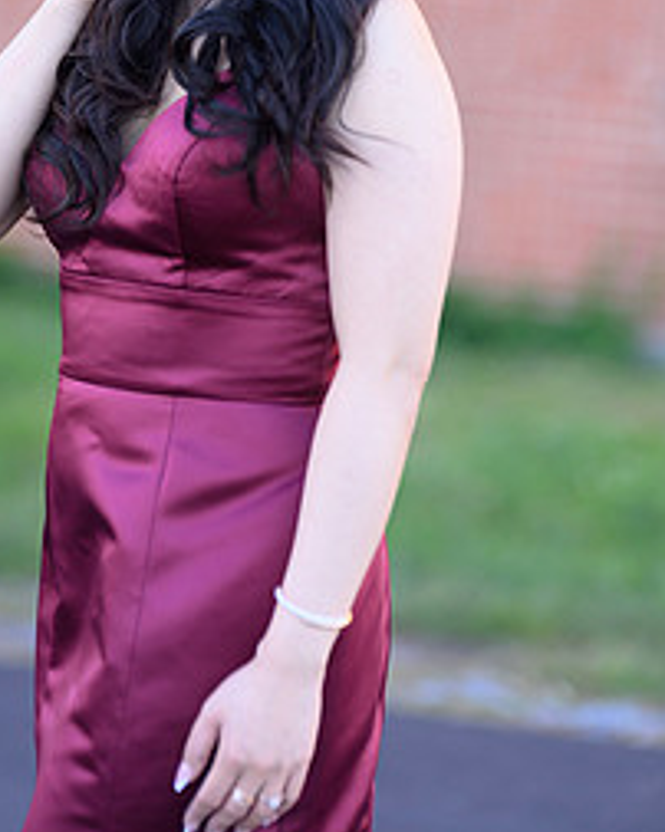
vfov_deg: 13.5
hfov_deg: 10.8
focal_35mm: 142
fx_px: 3498
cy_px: 122
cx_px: 188
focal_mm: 85
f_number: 1.8
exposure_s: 1/1250
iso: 400
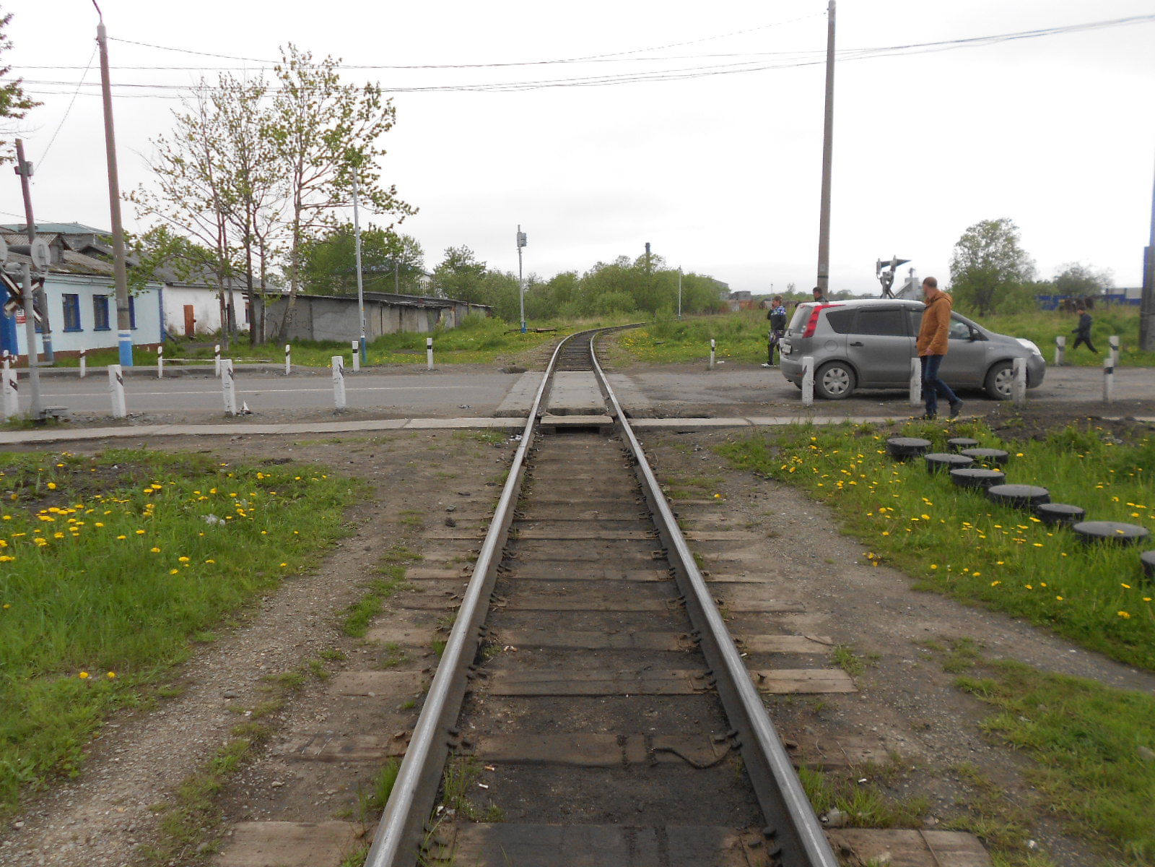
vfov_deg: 48.2
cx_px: 578
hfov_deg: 61.7
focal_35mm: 29
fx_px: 968
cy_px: 434
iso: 80
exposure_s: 1/640
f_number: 3.4
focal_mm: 5.3
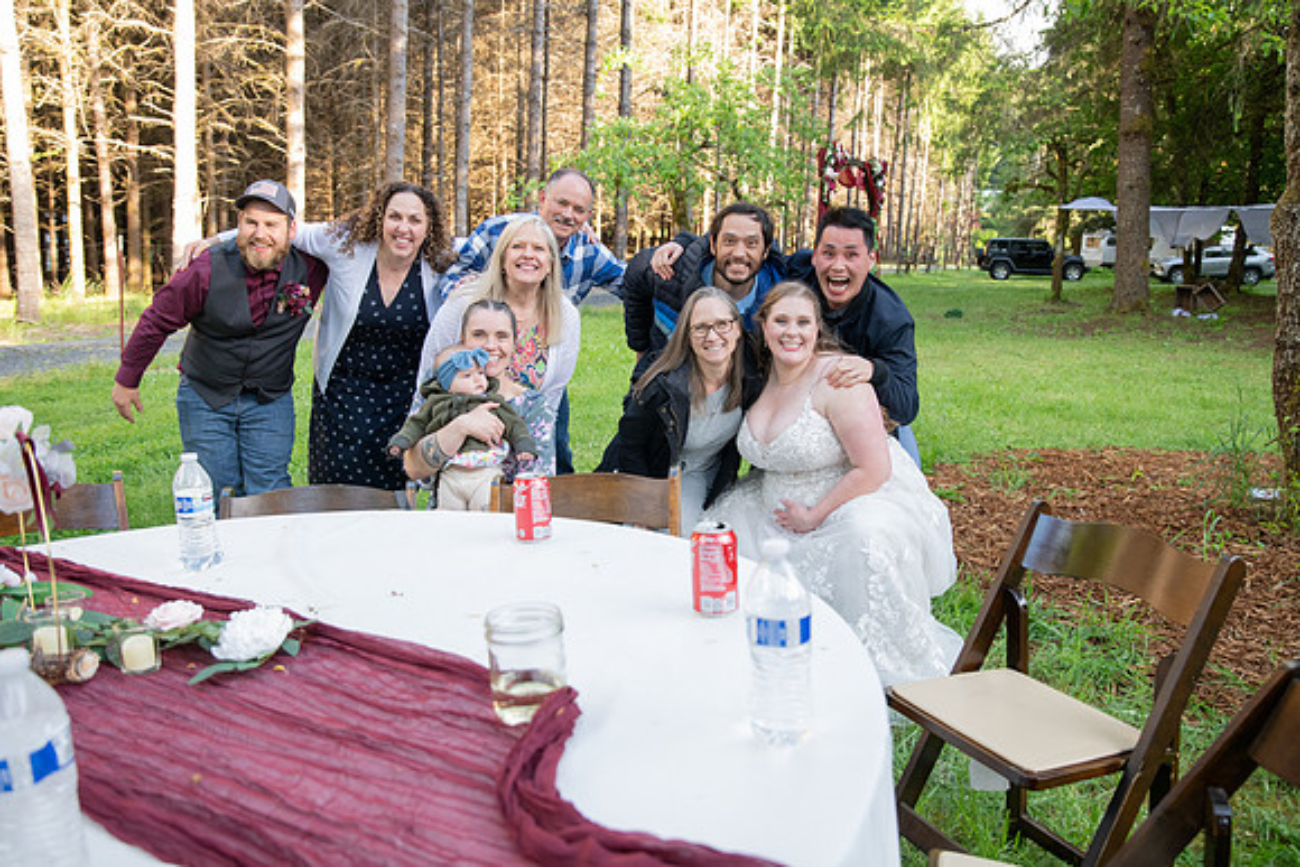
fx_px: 1011
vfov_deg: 46.4
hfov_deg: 65.5
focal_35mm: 28
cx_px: 650
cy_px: 434
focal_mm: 28
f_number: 4
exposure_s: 1/320
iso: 1250
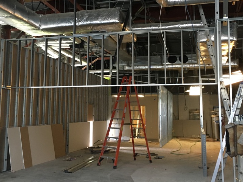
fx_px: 295
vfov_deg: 34.3
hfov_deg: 44.8
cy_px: 80
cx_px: 125
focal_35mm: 42
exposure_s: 1/30
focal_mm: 4.15
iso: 160
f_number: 2.2
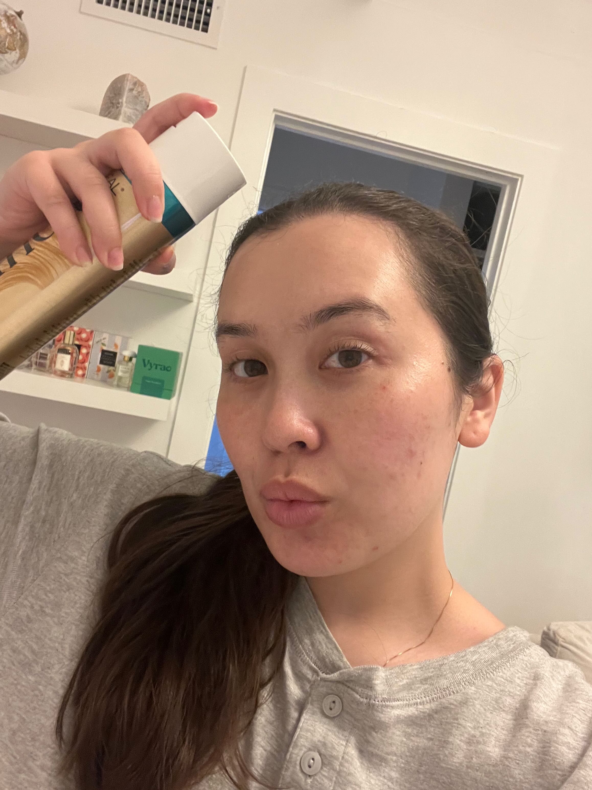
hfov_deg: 46.8
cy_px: 395
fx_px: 684
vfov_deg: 60.0
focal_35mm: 30
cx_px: 296
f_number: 2.2
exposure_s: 1/30
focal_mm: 2.71
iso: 400
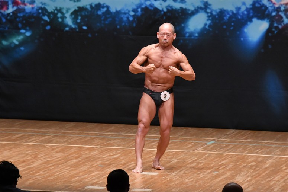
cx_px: 144
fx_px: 2279
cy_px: 96
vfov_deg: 4.8
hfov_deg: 7.2
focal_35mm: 285
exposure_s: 1/400
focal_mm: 190
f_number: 5.6
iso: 6400
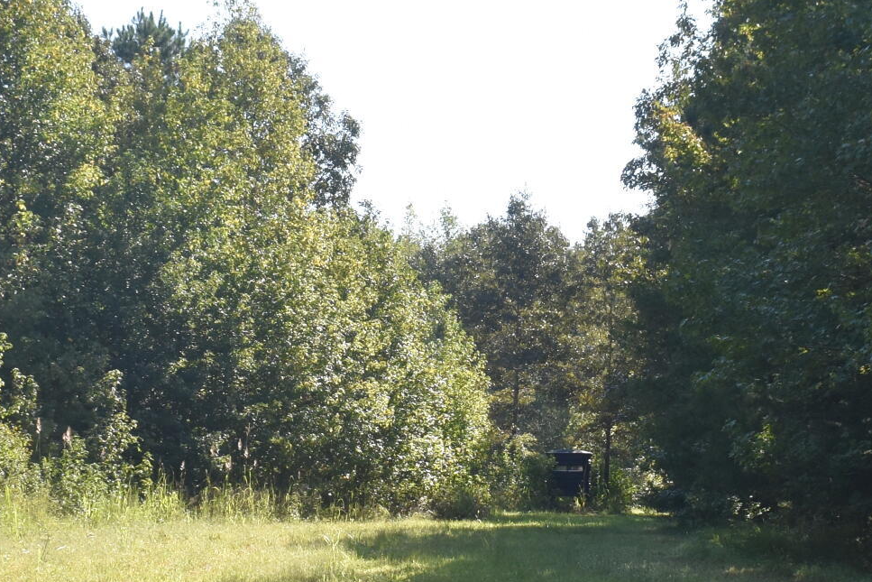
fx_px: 2931
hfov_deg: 16.9
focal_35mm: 121
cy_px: 497
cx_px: 491
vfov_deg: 11.3
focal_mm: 26
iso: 200
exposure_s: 1/250
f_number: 8
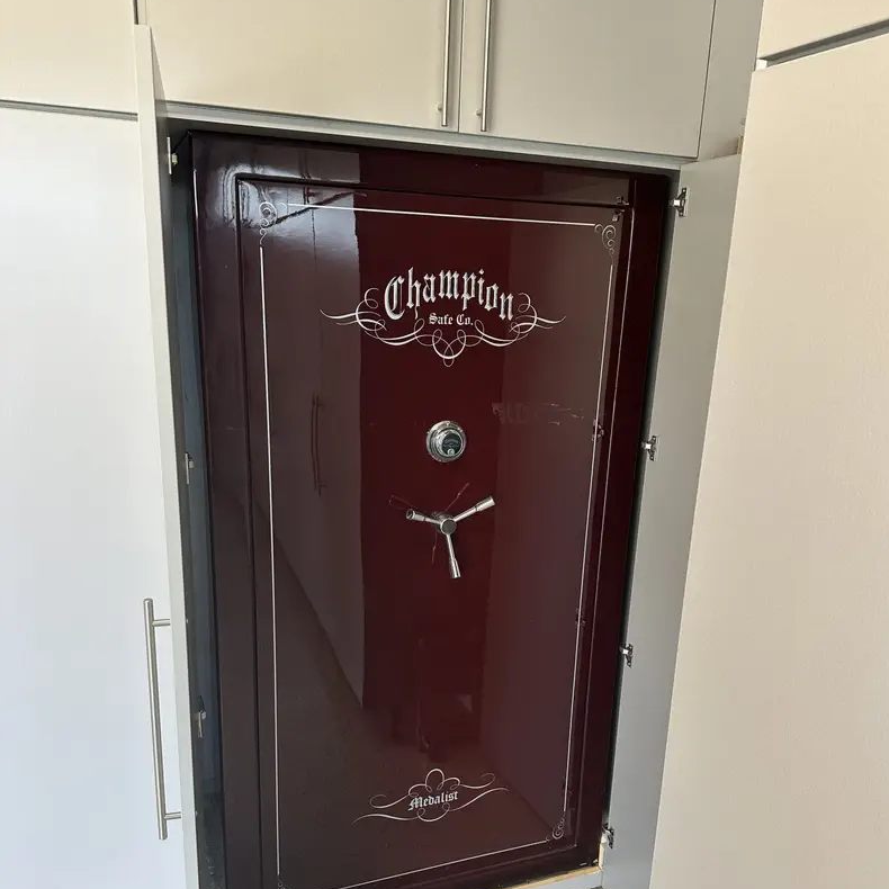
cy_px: 538
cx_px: 455
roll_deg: -0.9
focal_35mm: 29
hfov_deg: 55.6
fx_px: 843
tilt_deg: -19.5
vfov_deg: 55.2
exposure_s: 1/120
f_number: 1.78
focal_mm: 6.86
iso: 200
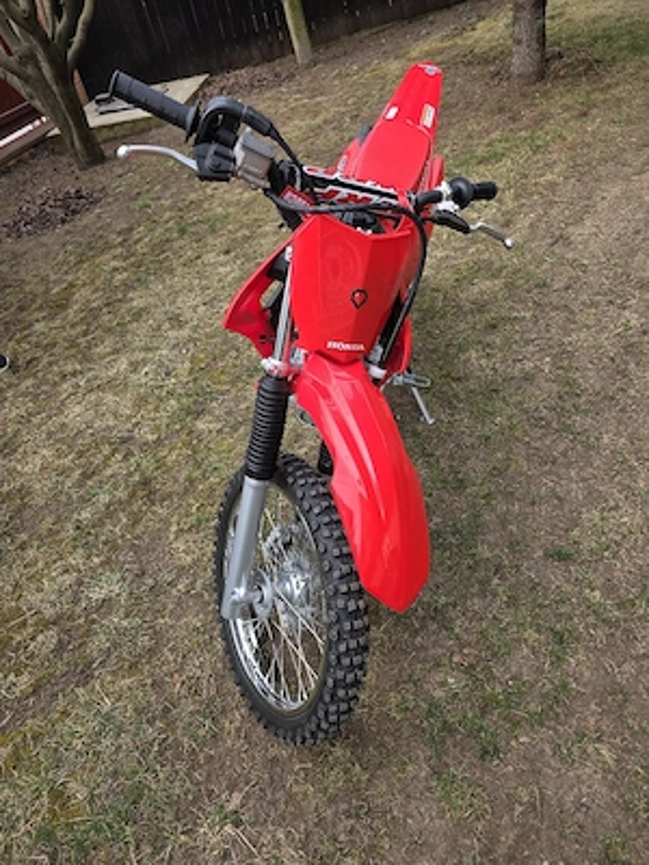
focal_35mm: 23
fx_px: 575
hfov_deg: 58.9
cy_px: 432
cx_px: 324
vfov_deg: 73.9
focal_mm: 6.3
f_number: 1.7
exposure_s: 1/370
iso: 32
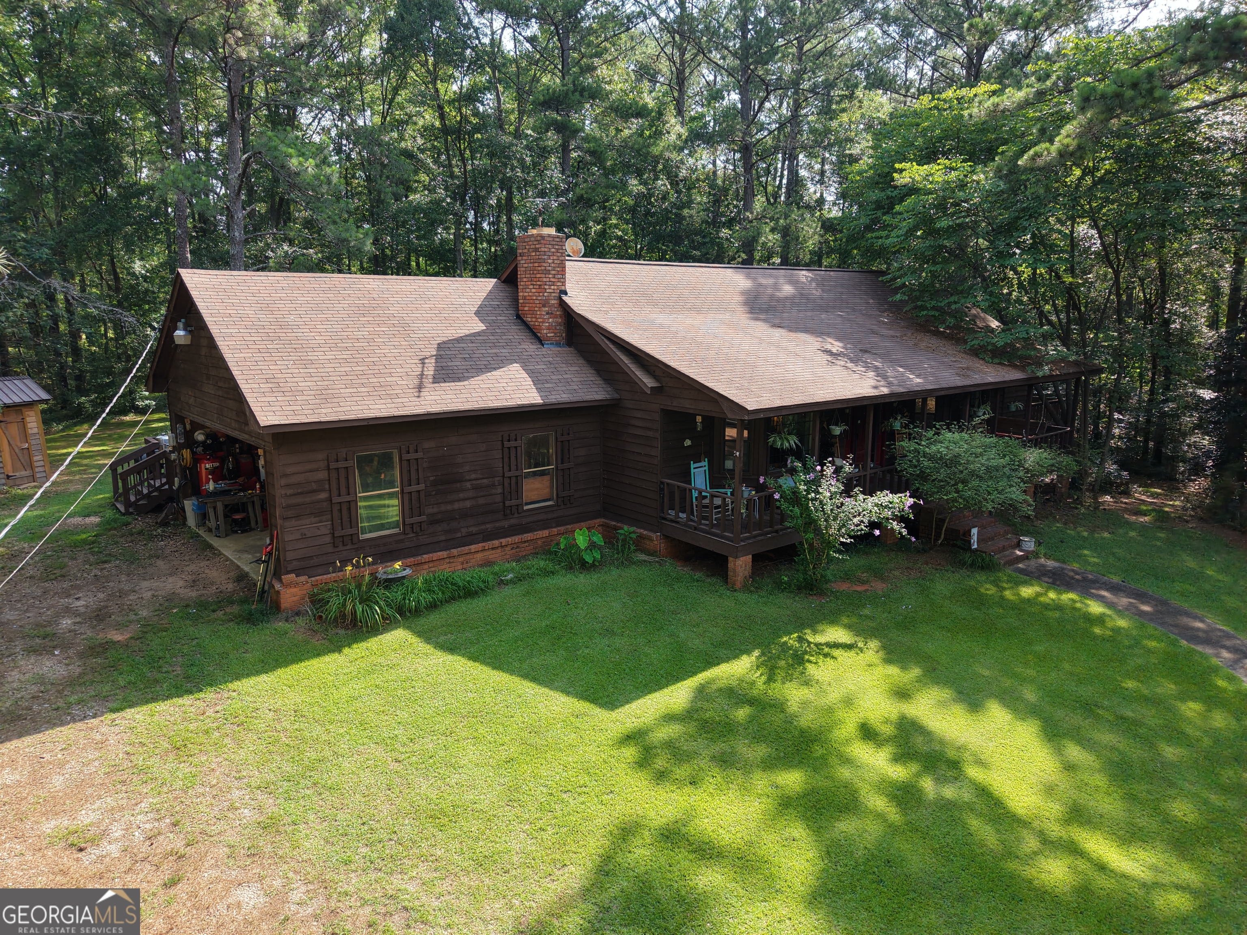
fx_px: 865
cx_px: 624
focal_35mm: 24
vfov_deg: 56.8
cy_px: 468
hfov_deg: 71.6
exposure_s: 1/500
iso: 100
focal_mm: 8.67
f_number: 1.8
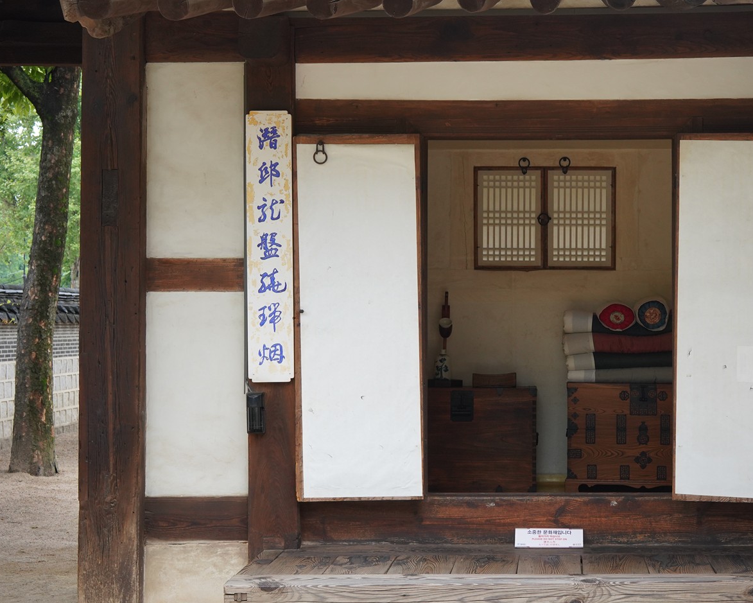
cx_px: 544
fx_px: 1248
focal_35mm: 56
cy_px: 295
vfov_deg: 27.1
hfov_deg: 33.1
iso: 800
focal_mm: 35
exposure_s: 1/100
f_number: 8
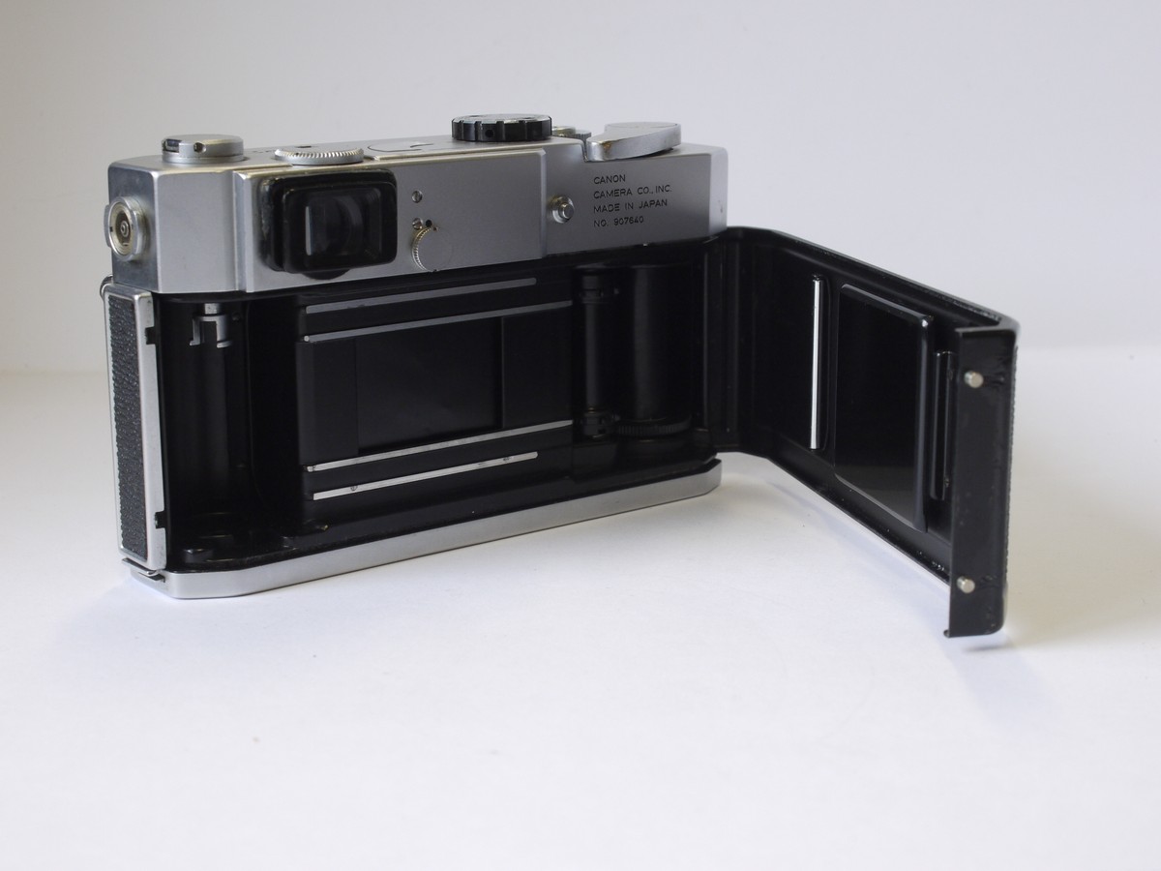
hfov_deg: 32.2
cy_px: 436
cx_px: 580
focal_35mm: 60
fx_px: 2012
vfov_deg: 24.4
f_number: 8
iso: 320
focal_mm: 30
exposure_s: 1/40
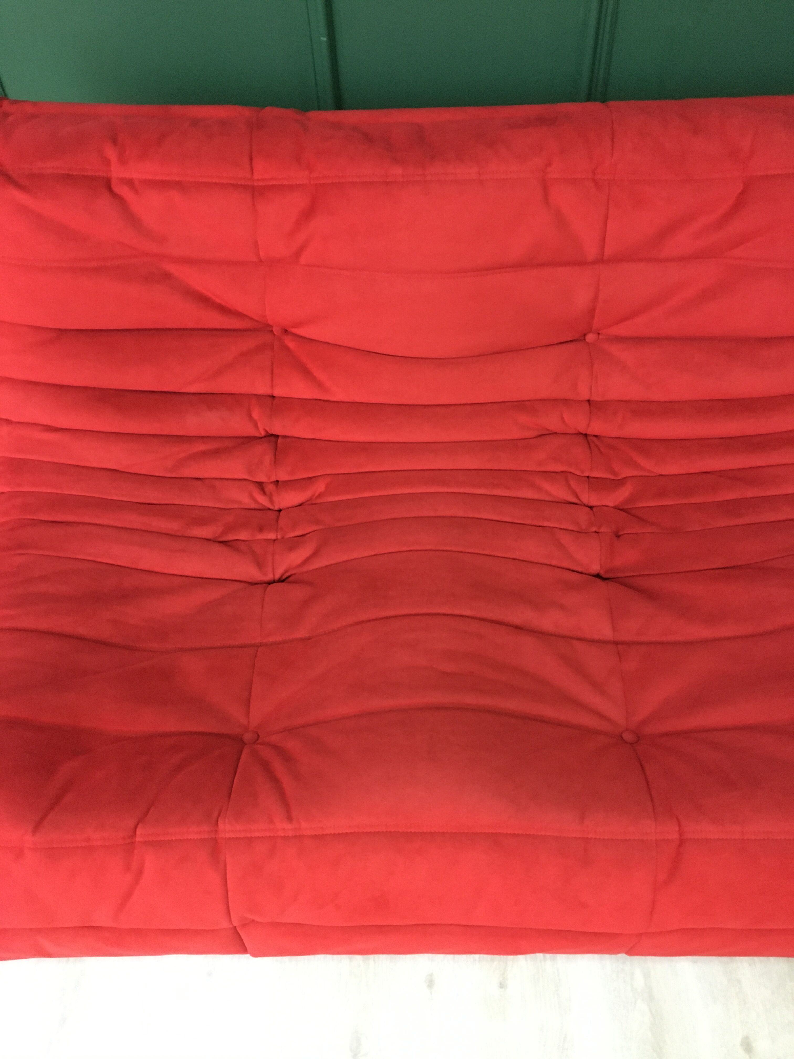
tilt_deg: -51.4
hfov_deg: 48.2
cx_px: 397
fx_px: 887
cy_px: 530
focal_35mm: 29
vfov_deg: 61.7
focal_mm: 4.15
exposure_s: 1/17
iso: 400
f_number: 2.2
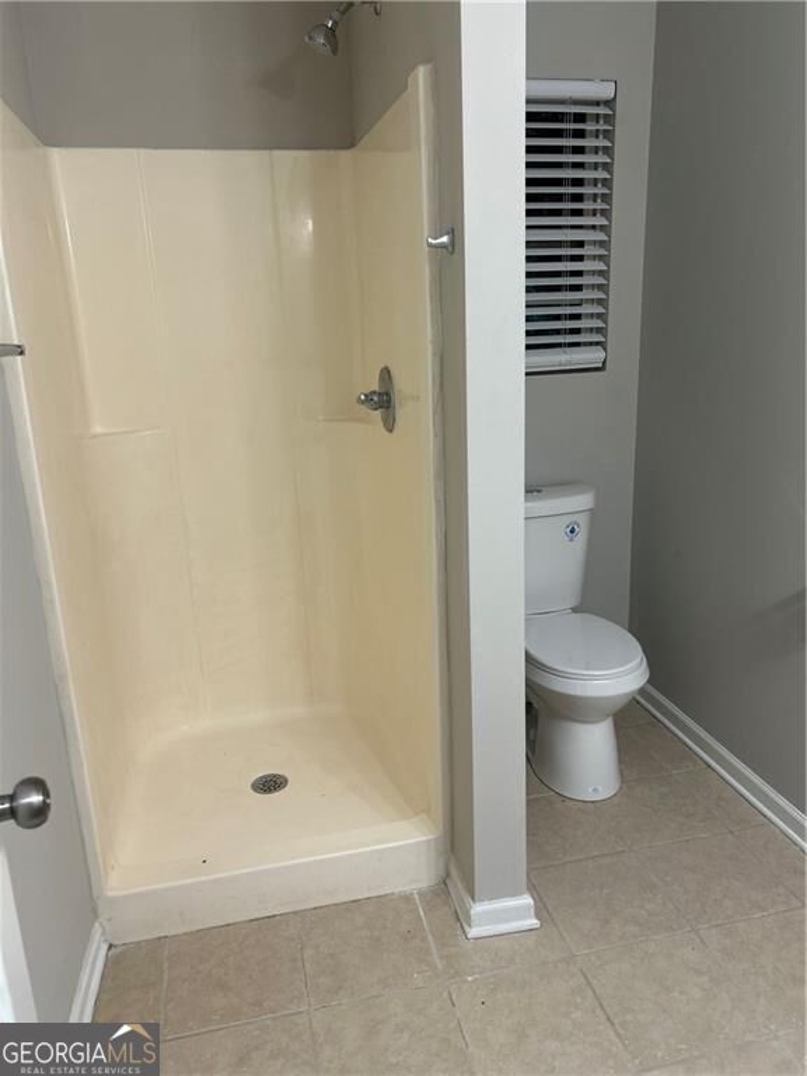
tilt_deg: -15.7
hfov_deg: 53.1
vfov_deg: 67.3
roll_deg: +1.8
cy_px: 538
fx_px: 808
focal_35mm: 26
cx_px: 404
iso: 80
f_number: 1.5
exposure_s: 1/60
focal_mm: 5.7
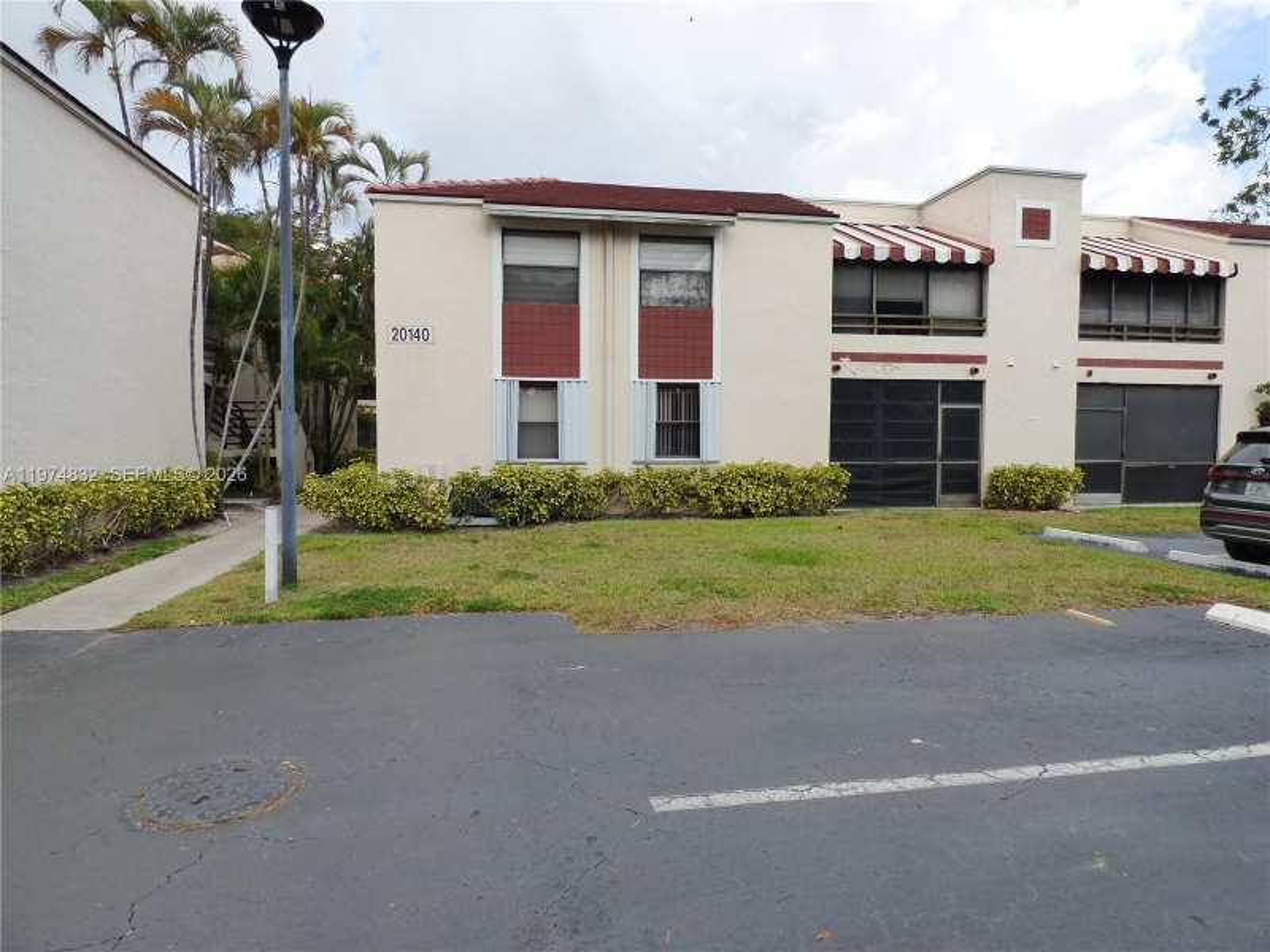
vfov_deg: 66.0
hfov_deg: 81.7
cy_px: 476
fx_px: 734
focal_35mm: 20
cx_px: 635
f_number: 3.5
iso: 200
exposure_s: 1/640
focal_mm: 3.58
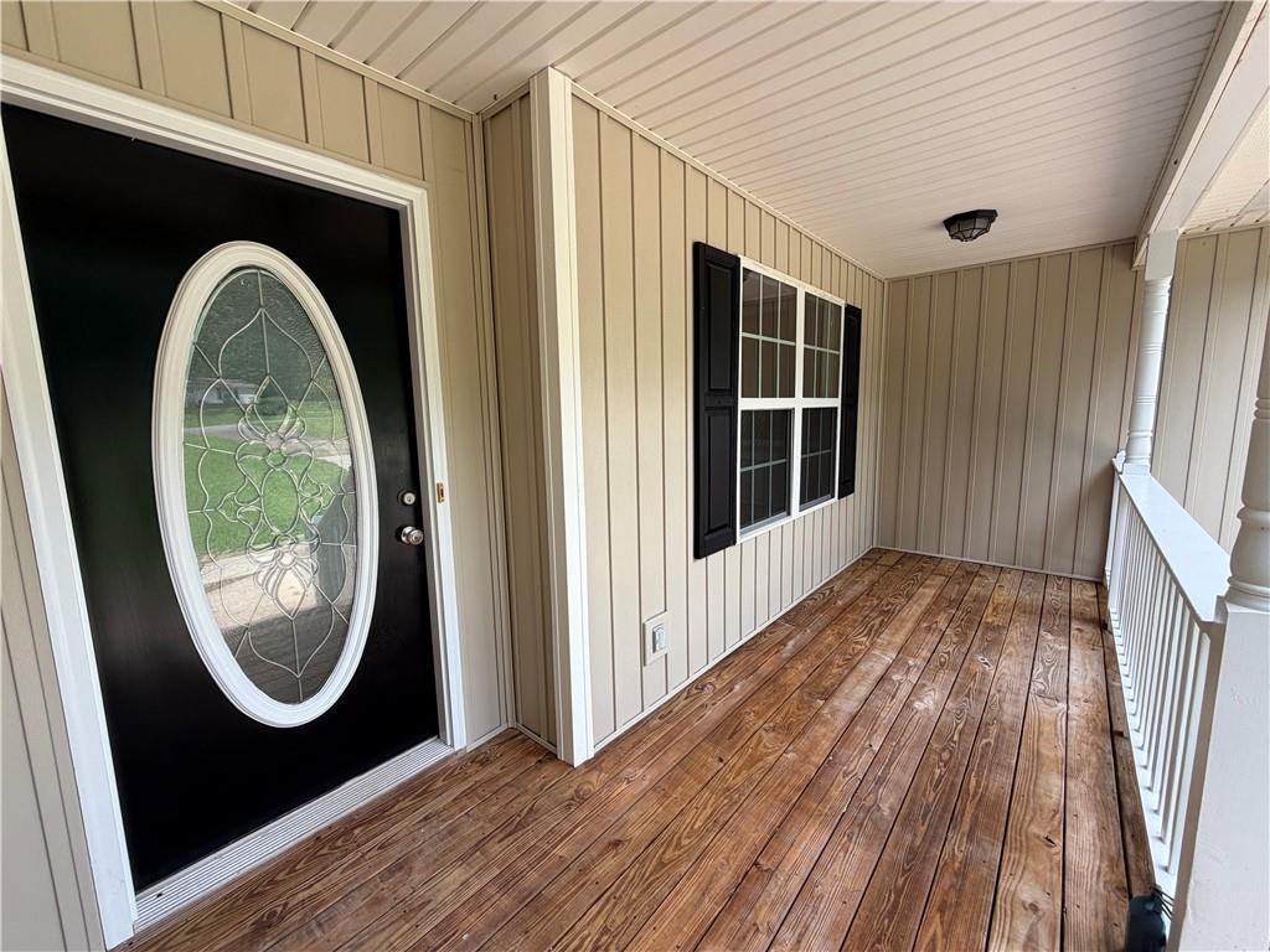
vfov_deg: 85.7
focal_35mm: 14
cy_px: 476
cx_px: 635
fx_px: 514
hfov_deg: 102.1
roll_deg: +0.5
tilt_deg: -7.7
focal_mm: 2.22
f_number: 2.2
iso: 40
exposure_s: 1/154
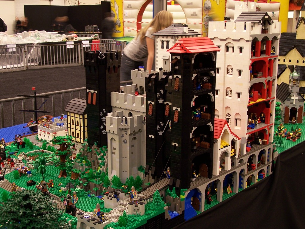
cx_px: 152
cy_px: 114
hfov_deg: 37.5
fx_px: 449
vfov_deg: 28.6
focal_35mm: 51
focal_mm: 8.5
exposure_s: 1/2
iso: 80
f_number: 3
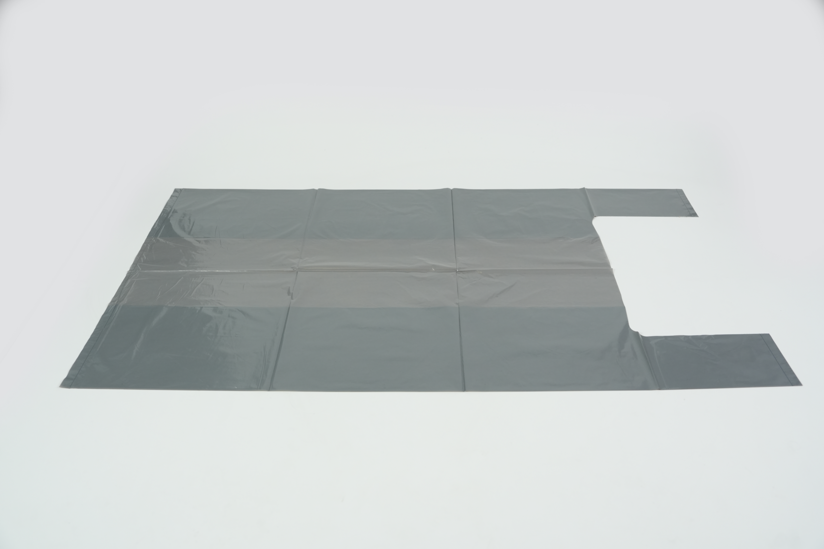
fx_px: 687
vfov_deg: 43.6
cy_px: 274
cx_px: 412
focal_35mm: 30
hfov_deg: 61.9
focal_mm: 30
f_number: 4.5
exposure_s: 1/400
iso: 800
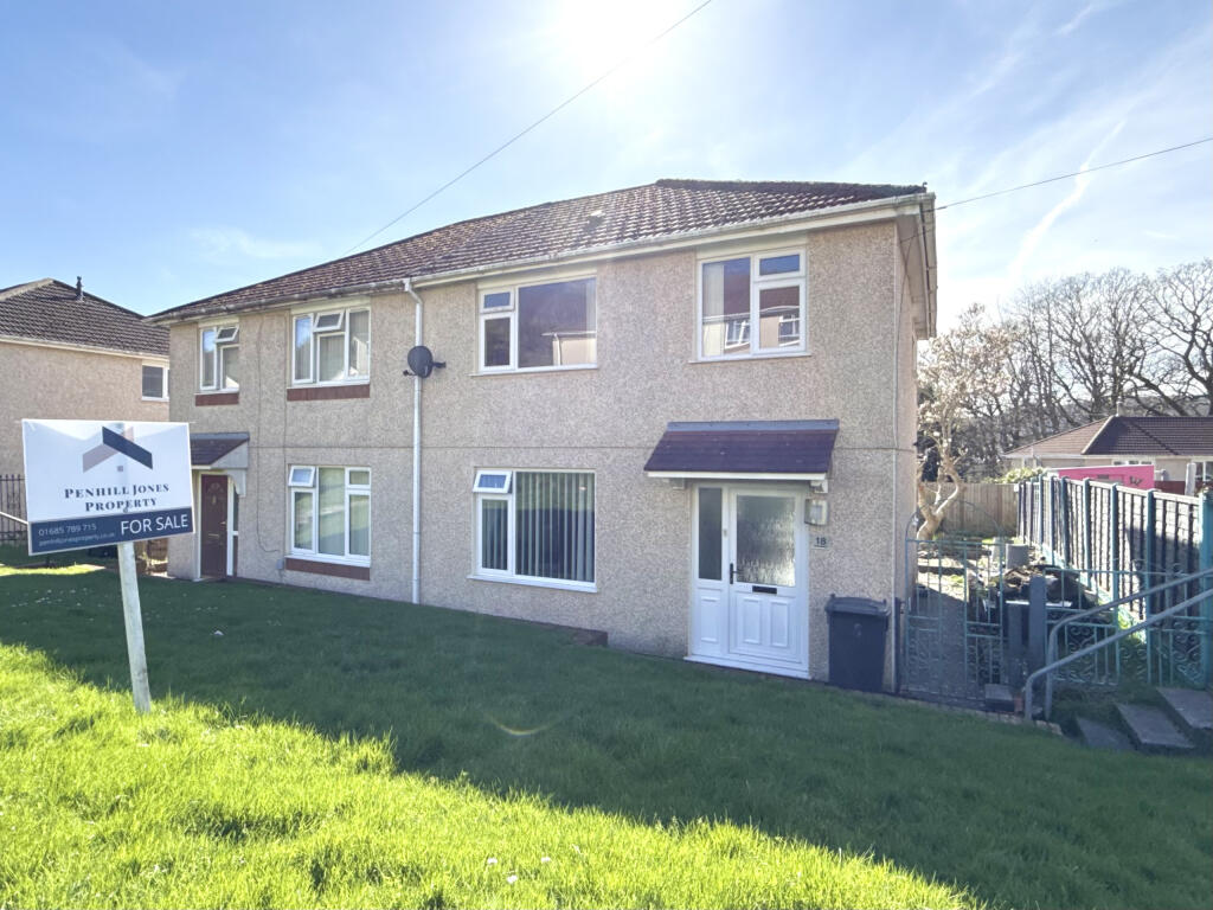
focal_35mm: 14
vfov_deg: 85.7
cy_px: 455
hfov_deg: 102.1
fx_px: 491
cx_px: 606
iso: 64
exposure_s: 1/1105
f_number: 2.2
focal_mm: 2.22
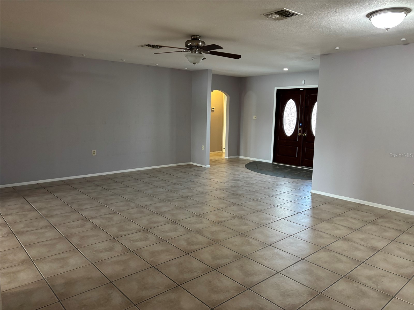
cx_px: 207
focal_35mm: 26
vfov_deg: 53.1
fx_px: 311
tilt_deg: -8.1
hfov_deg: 67.3
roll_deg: -1.3
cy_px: 155
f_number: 1.6
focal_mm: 5.96
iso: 320
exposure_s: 1/60
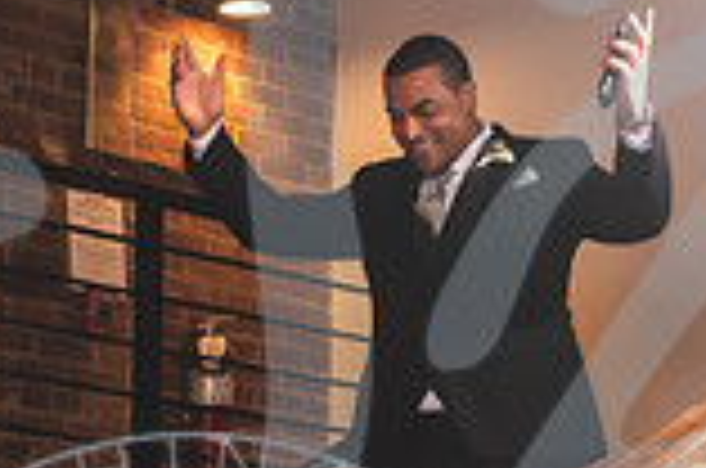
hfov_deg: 10.3
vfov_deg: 6.8
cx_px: 396
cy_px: 508
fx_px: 3934
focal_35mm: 201
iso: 400
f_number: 2.8
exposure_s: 1/160
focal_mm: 70
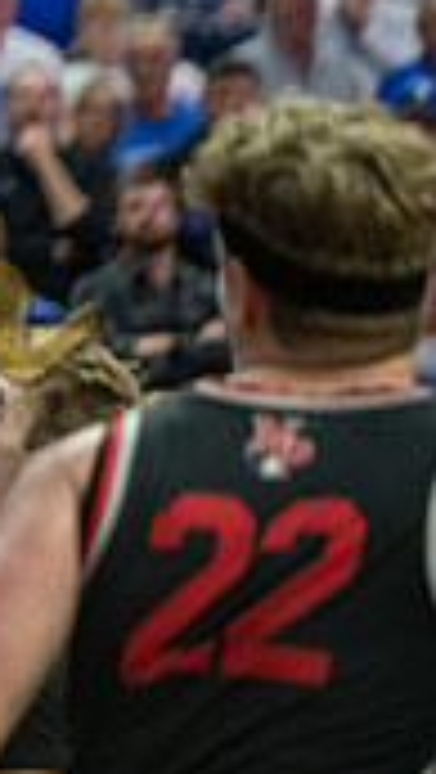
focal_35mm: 458
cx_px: -701
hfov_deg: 2.6
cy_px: -88
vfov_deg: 4.7
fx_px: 9395
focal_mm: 130
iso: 2500
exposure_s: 1/640
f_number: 2.8
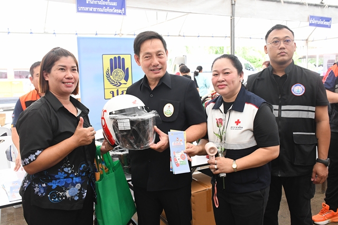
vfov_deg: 40.0
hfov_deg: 57.2
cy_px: 112
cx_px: 169
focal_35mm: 33
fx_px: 310
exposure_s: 1/250
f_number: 8
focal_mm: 22
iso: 2500
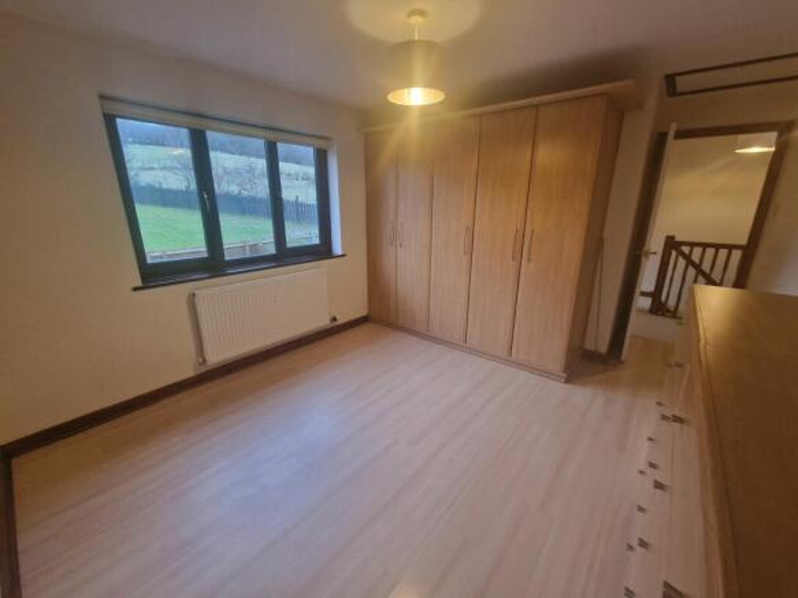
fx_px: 300
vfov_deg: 89.9
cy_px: 299
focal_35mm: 13
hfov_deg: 106.2
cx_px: 399
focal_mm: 2.2
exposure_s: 1/60
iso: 320
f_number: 2.2
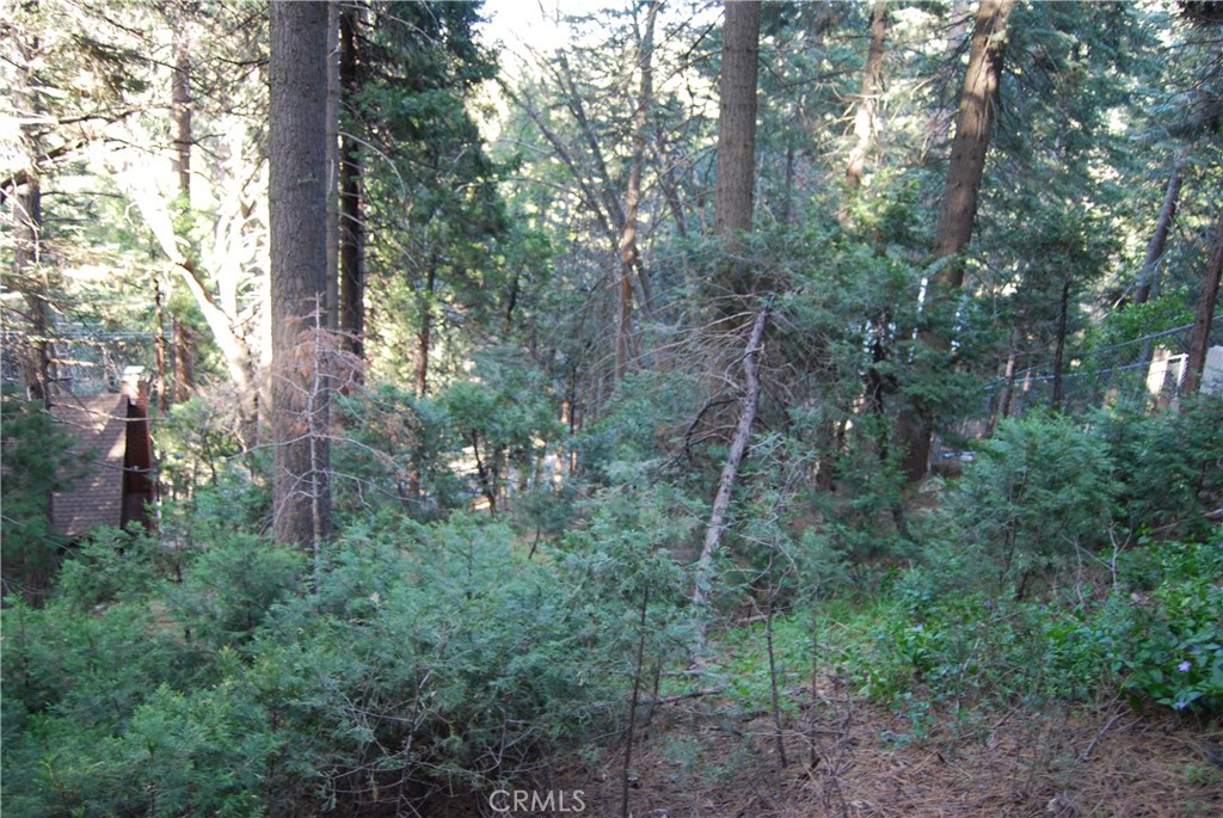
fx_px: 969
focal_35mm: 28
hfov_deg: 64.5
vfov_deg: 45.8
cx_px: 612
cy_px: 409
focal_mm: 19
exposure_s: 1/30
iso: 250
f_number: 3.5
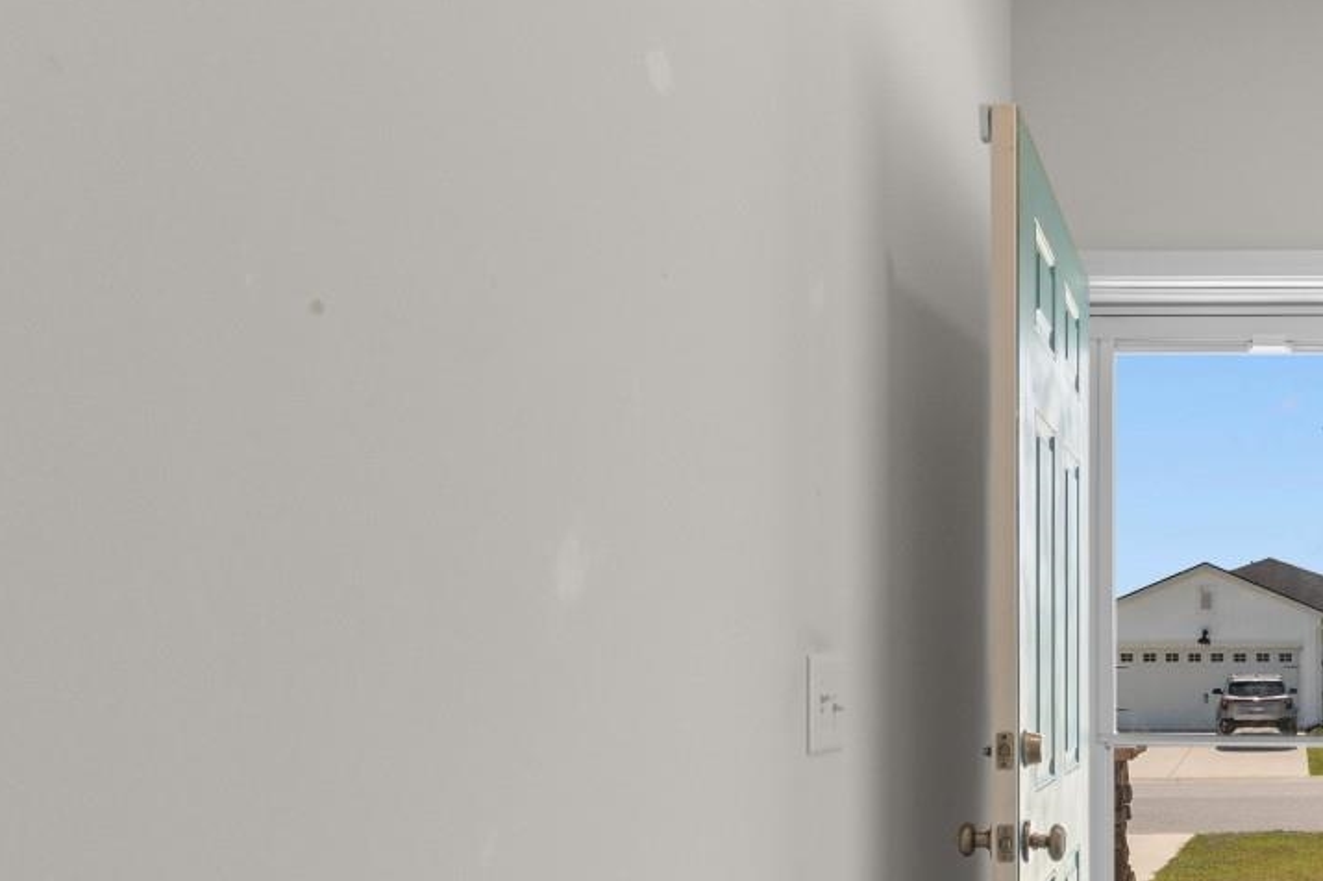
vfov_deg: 37.8
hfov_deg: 47.5
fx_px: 1249
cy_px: 666
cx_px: 1286
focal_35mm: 34
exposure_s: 1/50
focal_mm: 10
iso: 100
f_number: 4.5
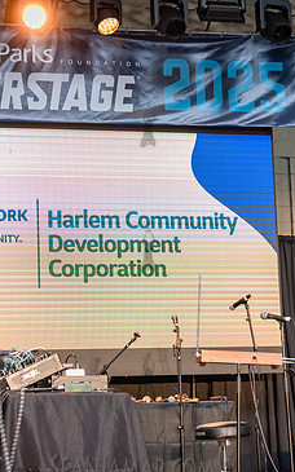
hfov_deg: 13.9
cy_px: 249
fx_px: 1210
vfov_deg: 22.1
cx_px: 148
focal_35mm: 94
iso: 4000
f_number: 3.5
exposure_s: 1/500
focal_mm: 58
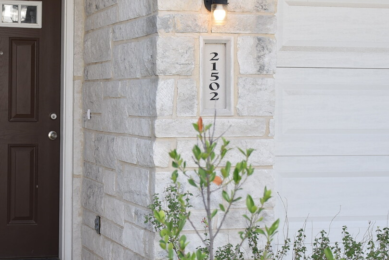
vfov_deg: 15.2
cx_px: 115
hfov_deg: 22.5
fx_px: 973
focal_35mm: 90
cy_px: 117
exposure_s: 1/200
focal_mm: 30
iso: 100
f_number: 4
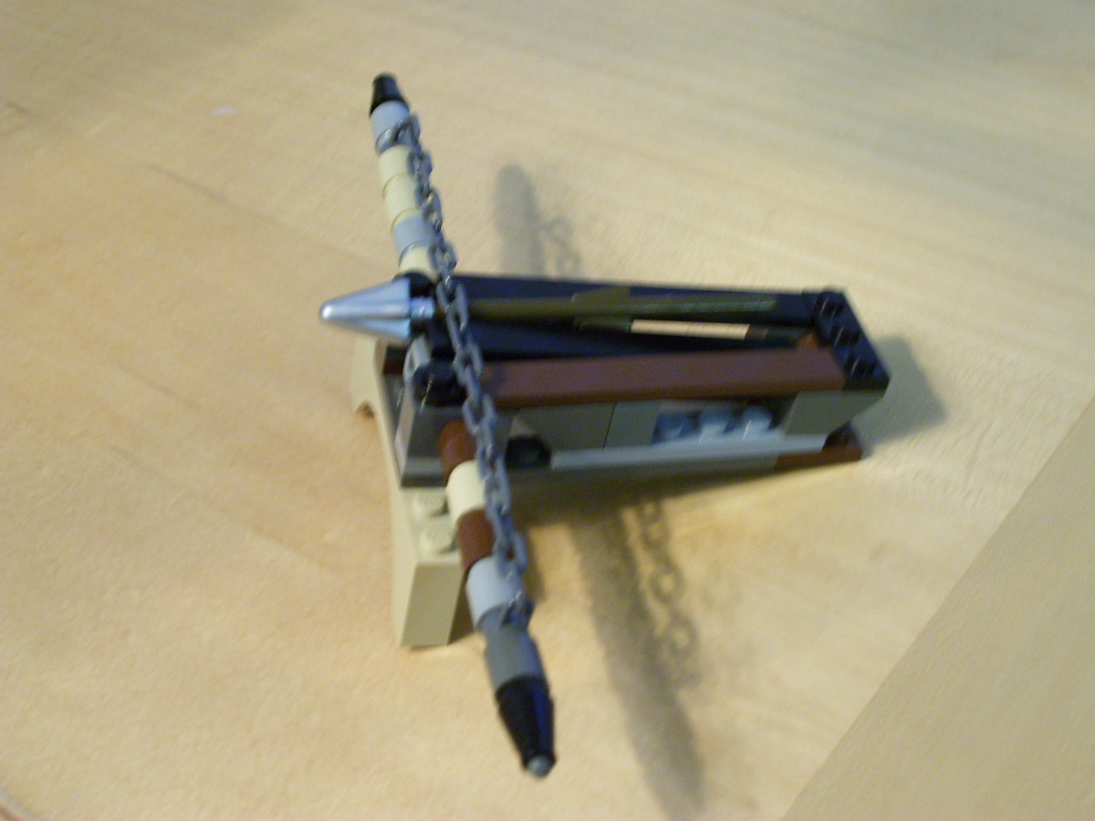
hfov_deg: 34.3
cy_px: 410
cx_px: 548
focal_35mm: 56
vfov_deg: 26.1
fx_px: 1771
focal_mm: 9.4
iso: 160
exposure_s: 1/8
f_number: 3.4
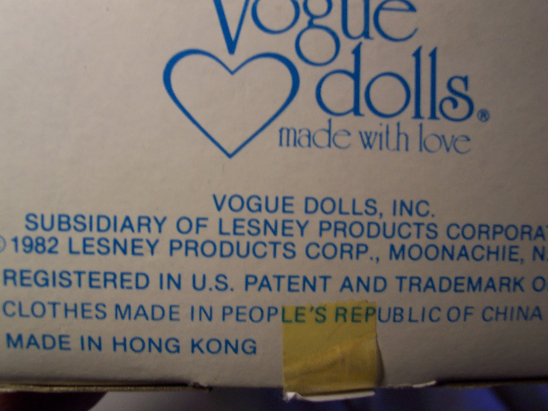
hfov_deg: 50.1
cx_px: 274
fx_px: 586
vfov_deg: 38.7
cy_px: 206
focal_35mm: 37
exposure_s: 1/60
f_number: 2.8
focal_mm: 5.6
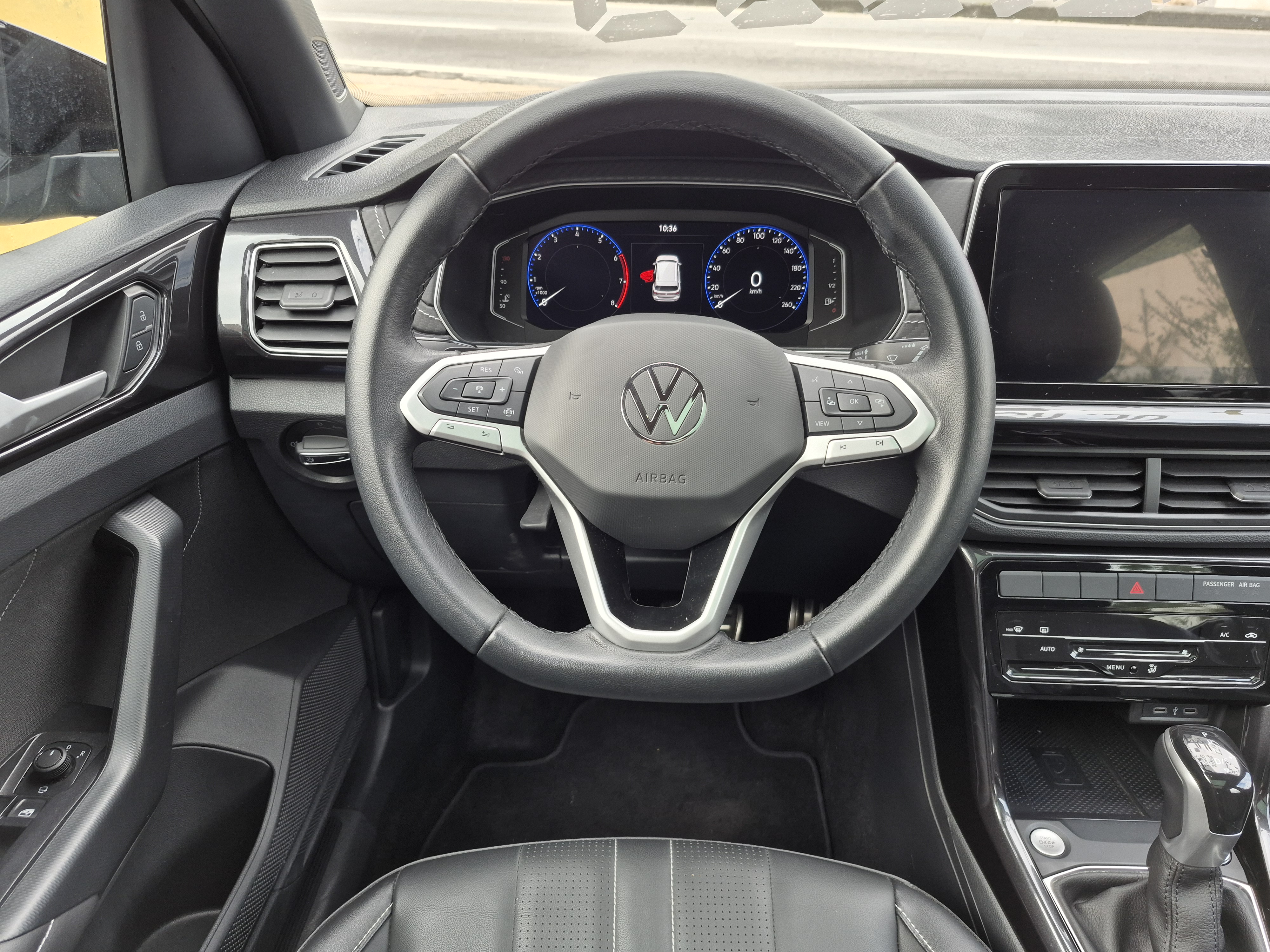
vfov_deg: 58.9
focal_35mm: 23
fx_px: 844
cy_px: 476
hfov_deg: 73.9
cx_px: 635
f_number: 1.8
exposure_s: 1/180
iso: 64
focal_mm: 5.4
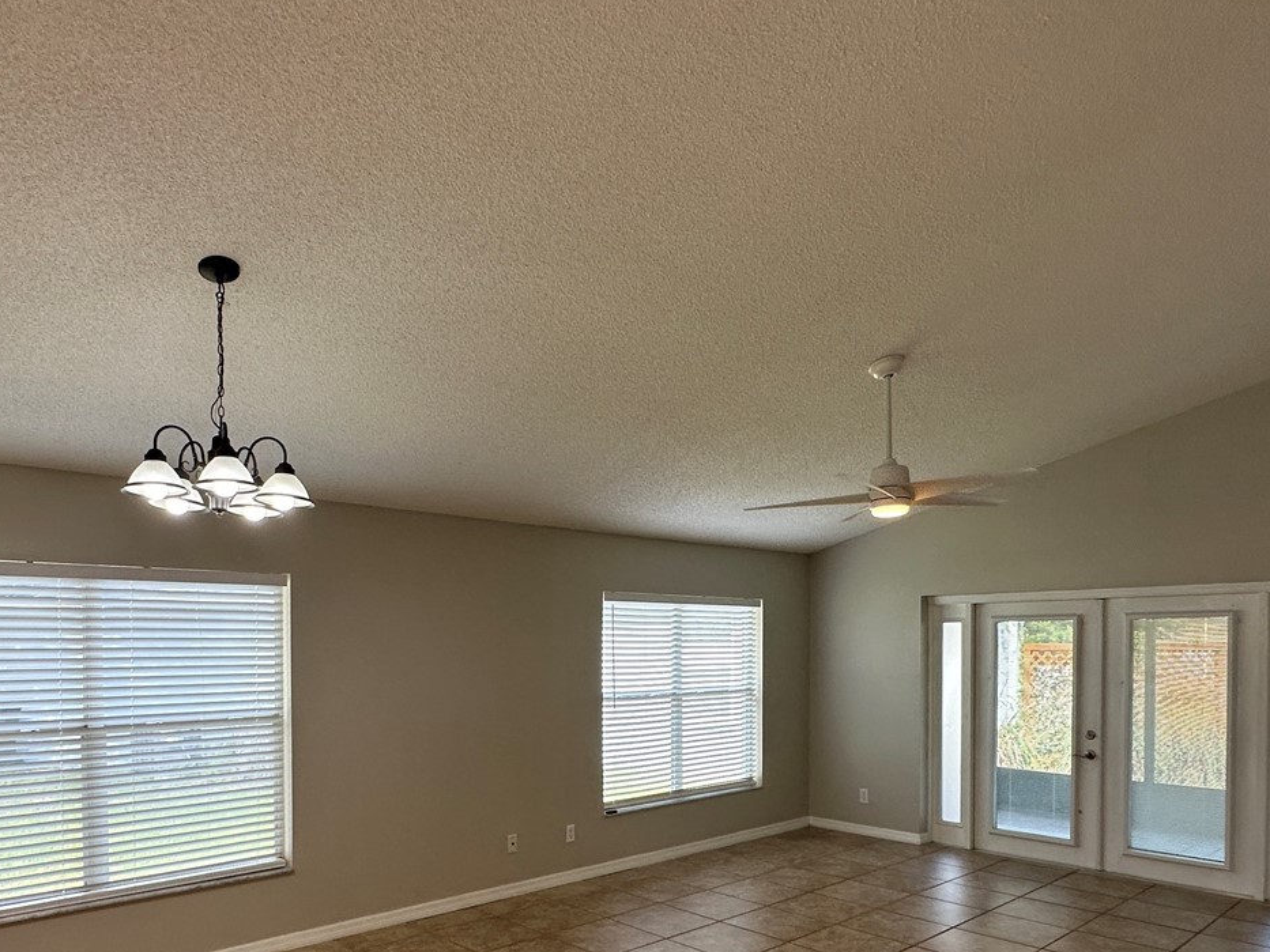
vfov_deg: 55.1
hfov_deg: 71.1
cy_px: 668
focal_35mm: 24
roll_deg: -0.2
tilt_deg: -1.1
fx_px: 881
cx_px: 531
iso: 80
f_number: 2.2
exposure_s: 1/120
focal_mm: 2.22
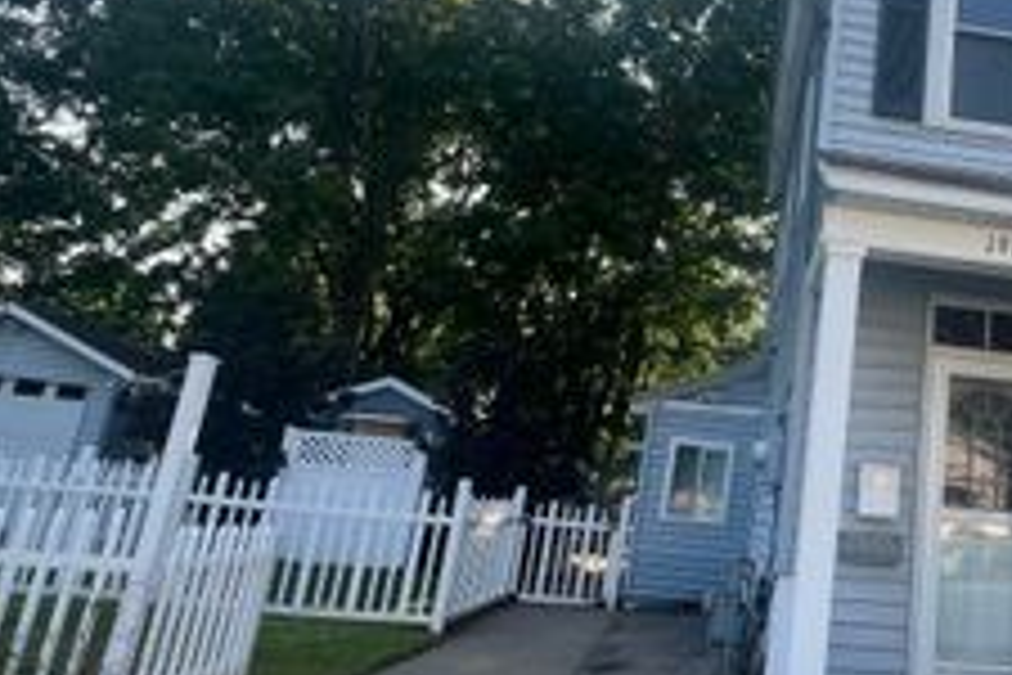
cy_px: 272
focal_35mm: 30
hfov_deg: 55.7
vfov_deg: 43.4
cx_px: 864
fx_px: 843
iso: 32
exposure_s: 1/298
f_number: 1.8
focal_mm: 1.57
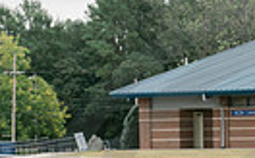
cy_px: 319
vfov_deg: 4.1
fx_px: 2178
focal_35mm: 314
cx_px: 352
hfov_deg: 6.6
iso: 400
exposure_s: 1/320
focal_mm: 70
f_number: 5.6
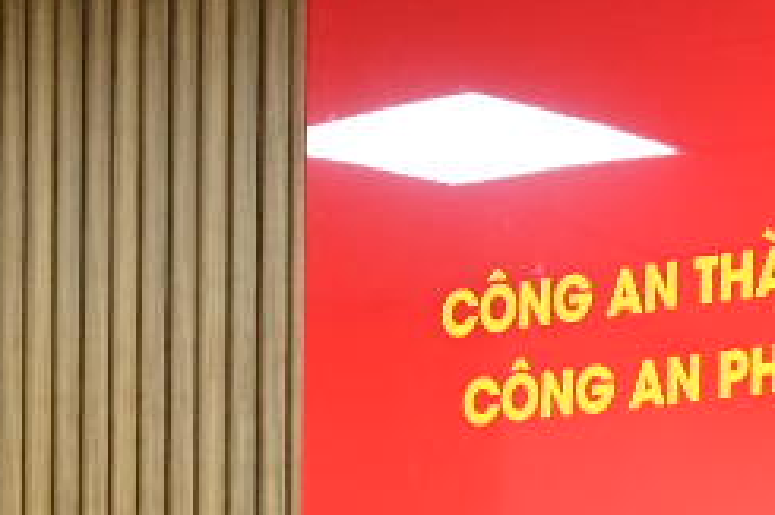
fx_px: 4690
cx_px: 1148
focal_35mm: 218
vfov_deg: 6.0
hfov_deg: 9.2
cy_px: 1286
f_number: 4
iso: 800
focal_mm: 33
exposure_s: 1/80
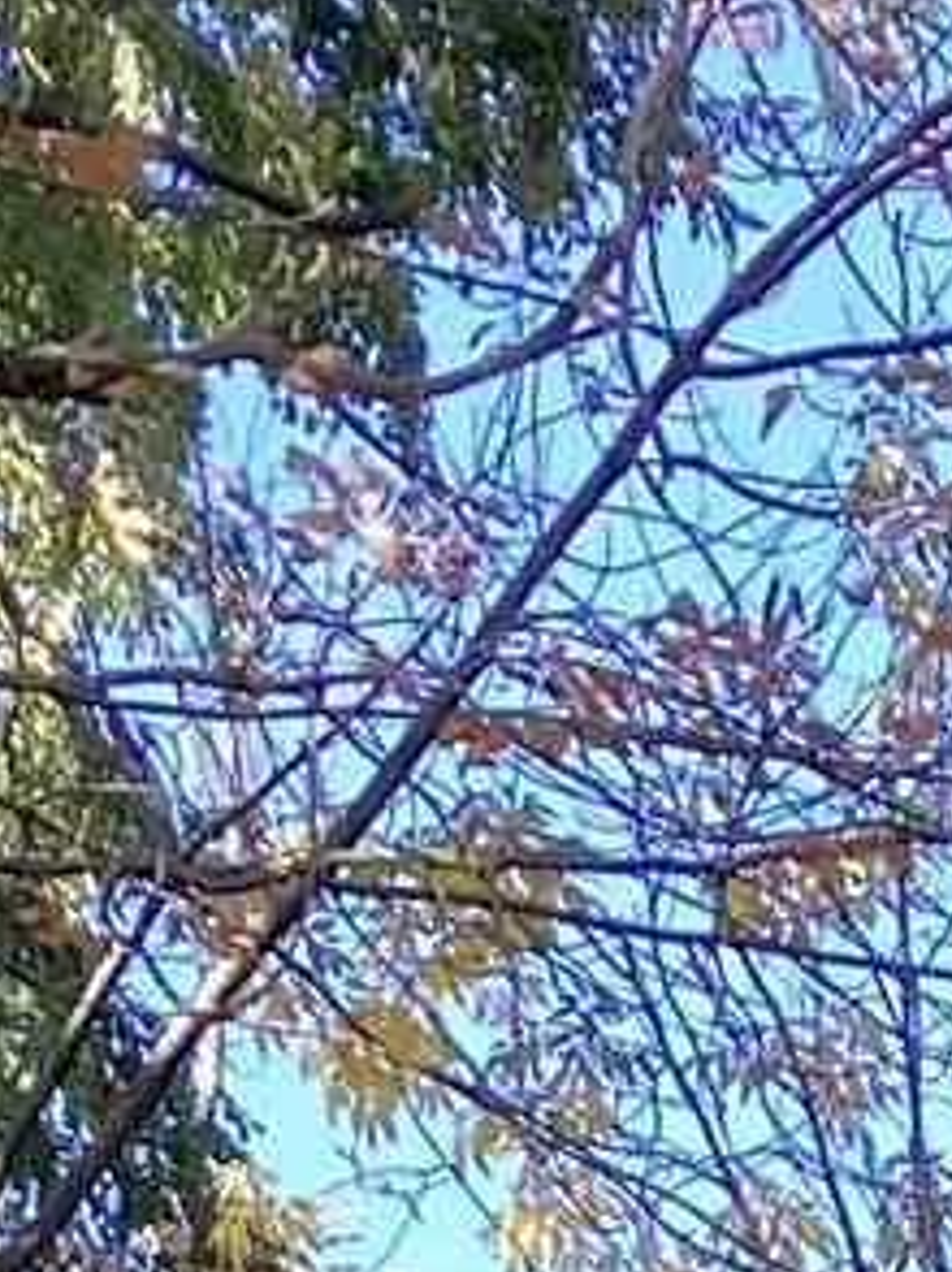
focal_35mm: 204
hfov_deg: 6.9
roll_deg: +1.3
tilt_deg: -2.4
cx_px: 2185
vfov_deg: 7.5
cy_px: 4755
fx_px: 7491
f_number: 1.8
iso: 32
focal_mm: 4.25
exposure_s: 1/122
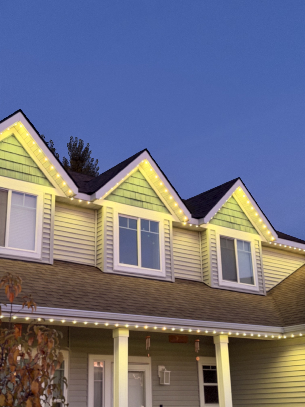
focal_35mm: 48
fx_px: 564
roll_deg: +2.0
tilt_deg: +19.7
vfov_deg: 39.7
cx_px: 152
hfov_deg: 30.3
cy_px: 204
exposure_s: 1/30
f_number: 1.78
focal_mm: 6.76
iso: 500
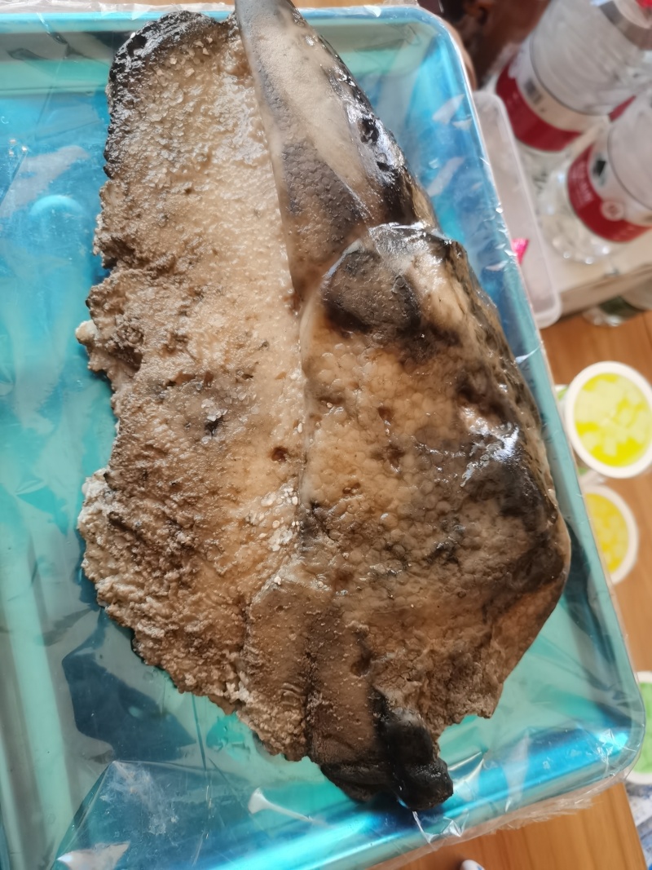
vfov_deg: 65.3
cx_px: 326
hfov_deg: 51.3
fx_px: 678
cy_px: 435
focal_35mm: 27
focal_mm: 5.58
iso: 125
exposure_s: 1/100
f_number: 1.8
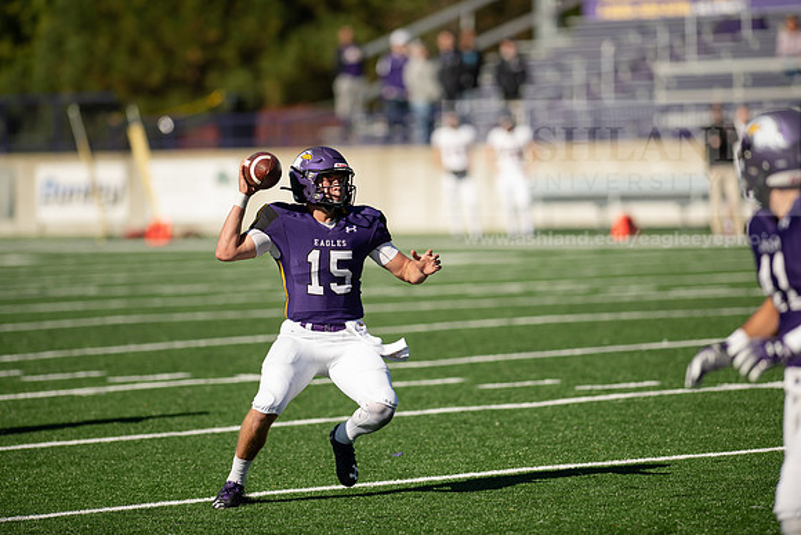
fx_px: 6676
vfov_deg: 4.6
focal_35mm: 300
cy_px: 268
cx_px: 400
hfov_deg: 6.9
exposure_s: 1/2500
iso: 160
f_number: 3.2
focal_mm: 300
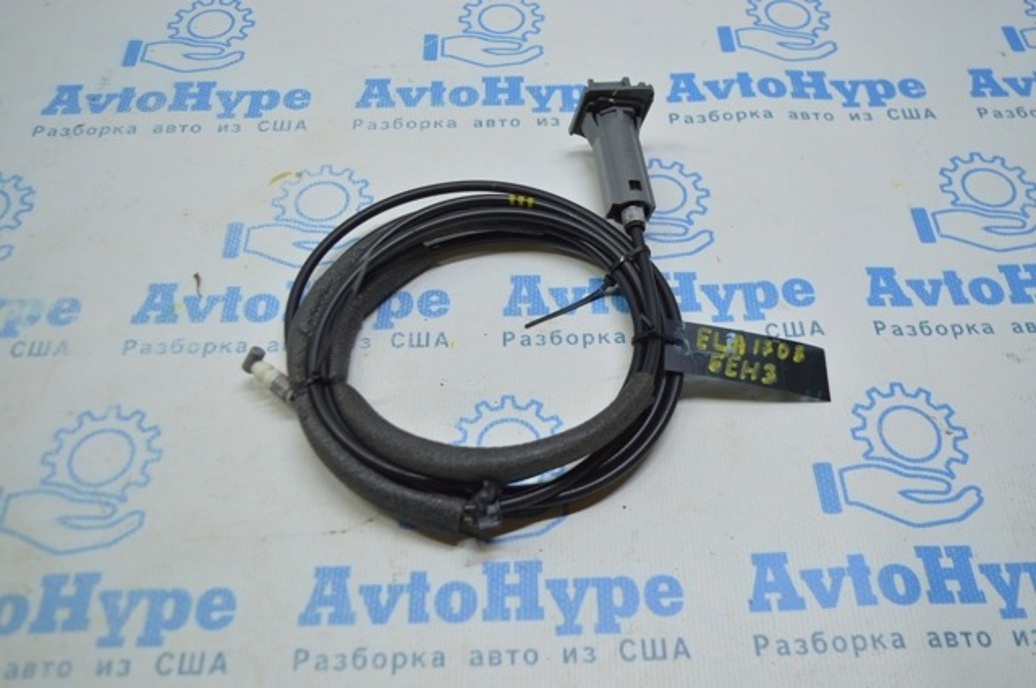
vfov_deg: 39.9
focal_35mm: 33
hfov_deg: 57.3
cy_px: 344
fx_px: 948
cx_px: 518
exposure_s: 1/100
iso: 400
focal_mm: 22
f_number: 3.8
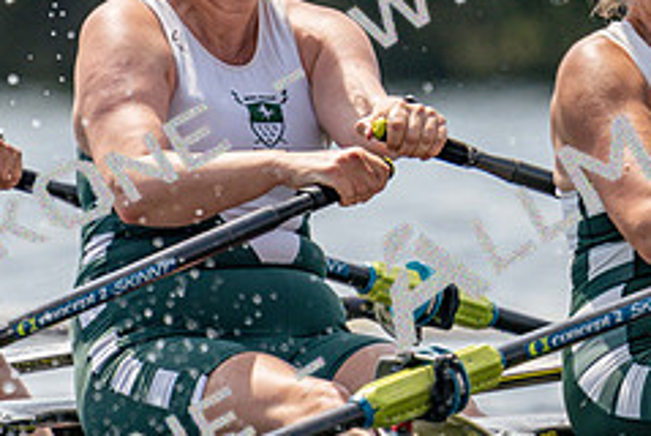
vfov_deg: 1.1
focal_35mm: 1282
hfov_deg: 1.6
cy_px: 94
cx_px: 150
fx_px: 23211
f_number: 6.3
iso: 320
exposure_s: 1/1600
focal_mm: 529
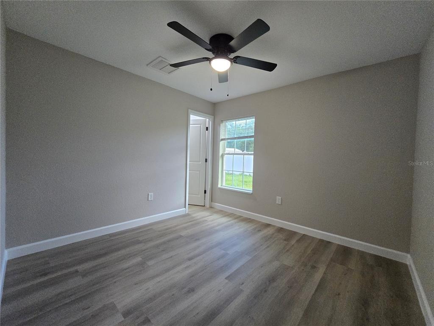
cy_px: 163
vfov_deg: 89.9
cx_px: 217
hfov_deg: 106.2
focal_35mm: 13
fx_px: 163
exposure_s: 1/60
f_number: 2.2
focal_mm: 2.2
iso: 400
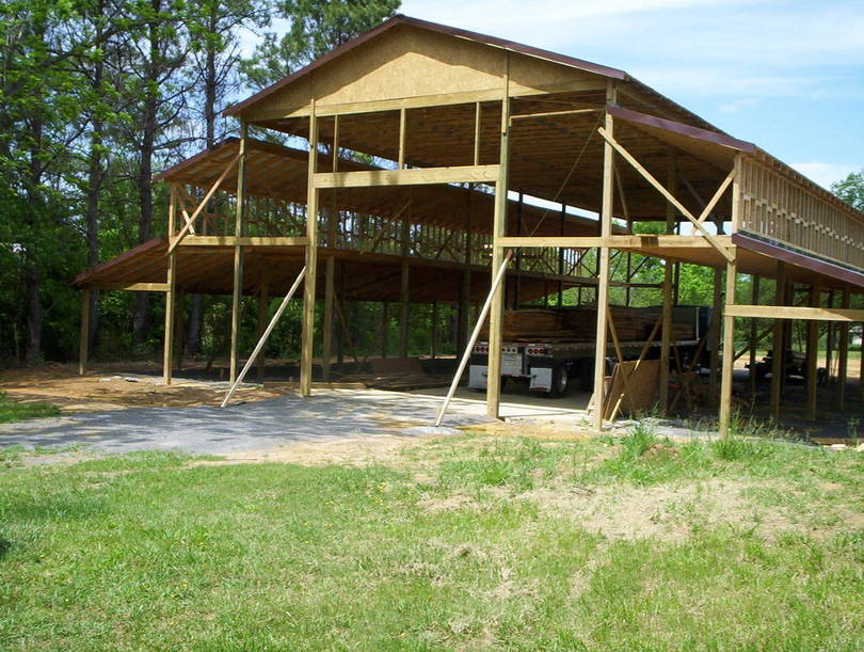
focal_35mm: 38
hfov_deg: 48.9
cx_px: 432
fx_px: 950
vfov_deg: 37.8
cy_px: 326
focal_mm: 4.99
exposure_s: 1/418
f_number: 4.5
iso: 100
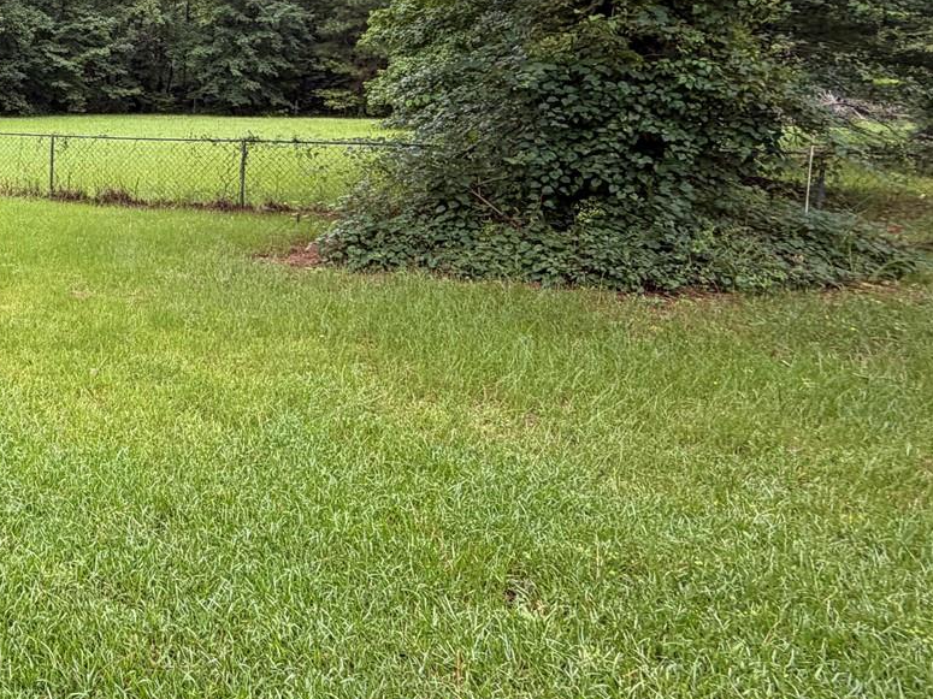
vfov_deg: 37.5
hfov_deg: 41.0
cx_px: -76
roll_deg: -0.8
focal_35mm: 37
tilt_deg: -6.6
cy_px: 158
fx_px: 997
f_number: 2.2
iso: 50
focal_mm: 2.22
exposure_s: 1/167
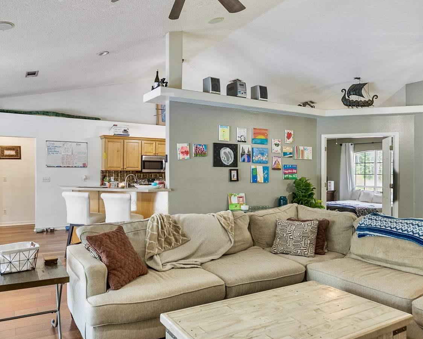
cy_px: 148
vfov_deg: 58.6
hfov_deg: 69.8
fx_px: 300
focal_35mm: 24
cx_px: 175
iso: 800
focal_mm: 14
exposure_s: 1/6
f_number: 3.5
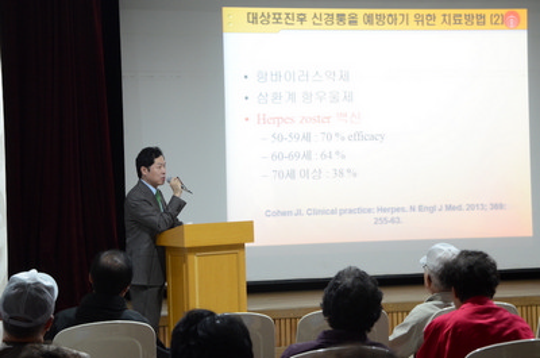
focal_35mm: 72
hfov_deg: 28.1
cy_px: 179
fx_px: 1078
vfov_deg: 18.8
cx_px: 270
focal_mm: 48
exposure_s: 1/4
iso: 1250
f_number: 8
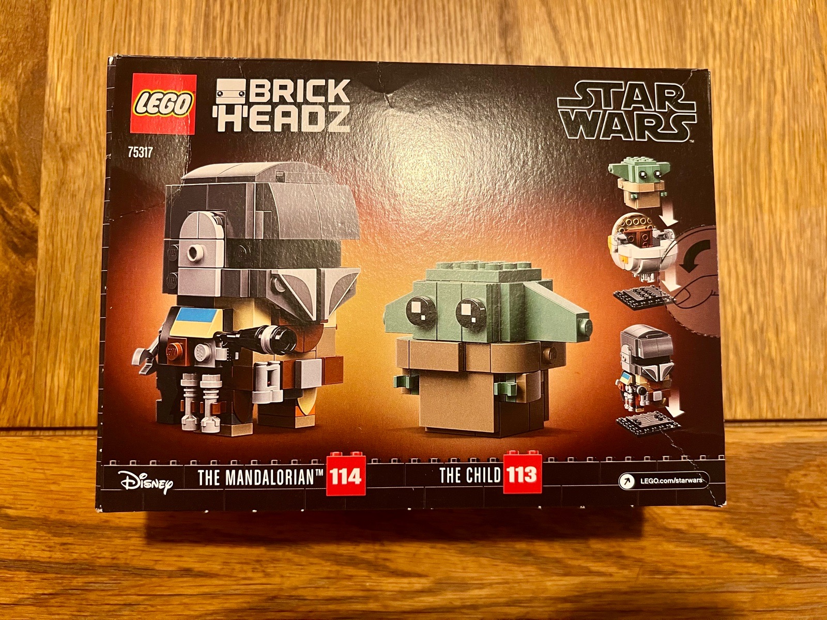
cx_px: 414
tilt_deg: -85.7
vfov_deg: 53.1
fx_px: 621
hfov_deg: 67.3
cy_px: 310
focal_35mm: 26
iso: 400
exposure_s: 1/50
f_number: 1.5
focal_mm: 5.7
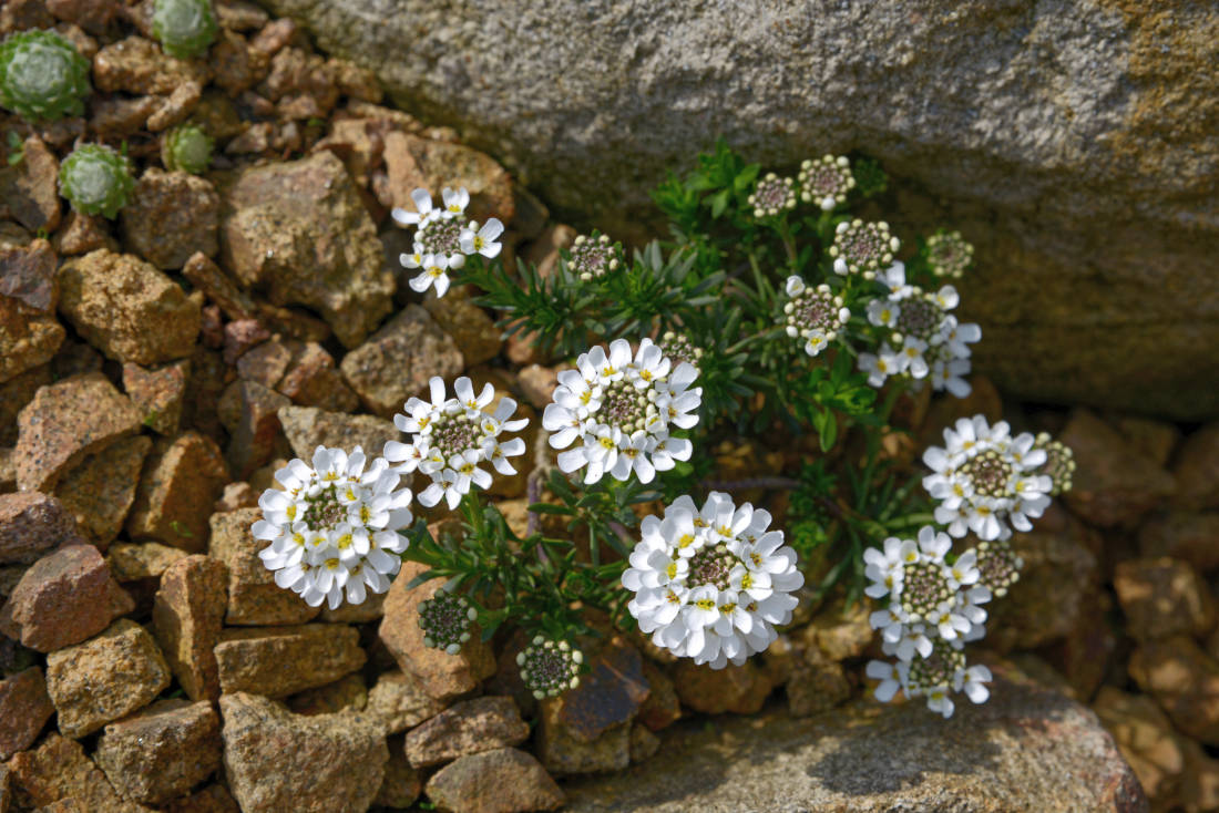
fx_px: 2371
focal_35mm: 70
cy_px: 406
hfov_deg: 28.8
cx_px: 610
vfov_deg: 19.5
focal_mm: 70
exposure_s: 1/1000
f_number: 9
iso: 200
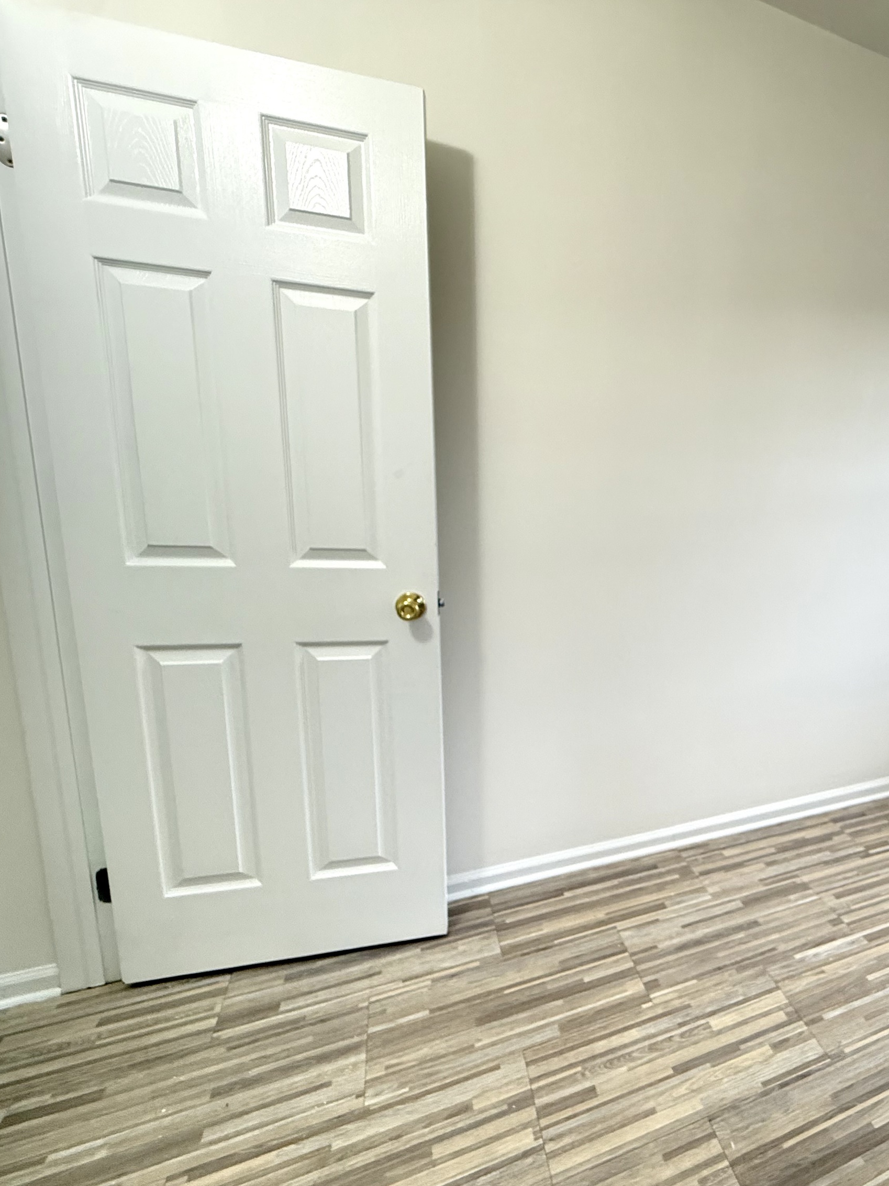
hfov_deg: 61.8
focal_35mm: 19
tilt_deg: -10.4
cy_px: 595
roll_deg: -3.1
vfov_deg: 84.7
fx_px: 651
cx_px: 734
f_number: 2.2
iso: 250
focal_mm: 2.22
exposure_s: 1/60
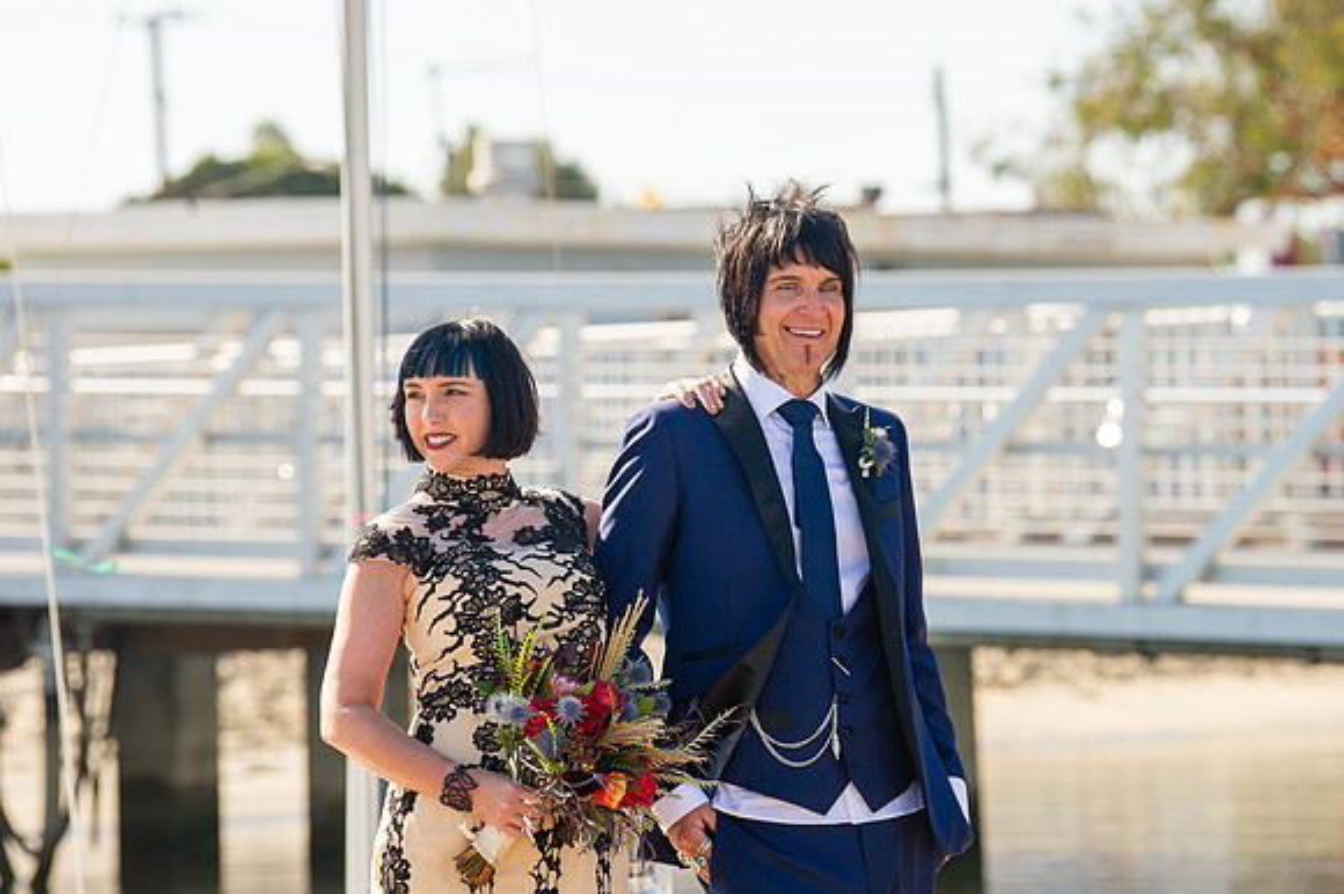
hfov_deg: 12.5
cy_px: 447
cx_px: 672
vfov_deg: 8.3
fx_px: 6156
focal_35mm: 165
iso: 200
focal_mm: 165
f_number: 5.6
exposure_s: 1/250
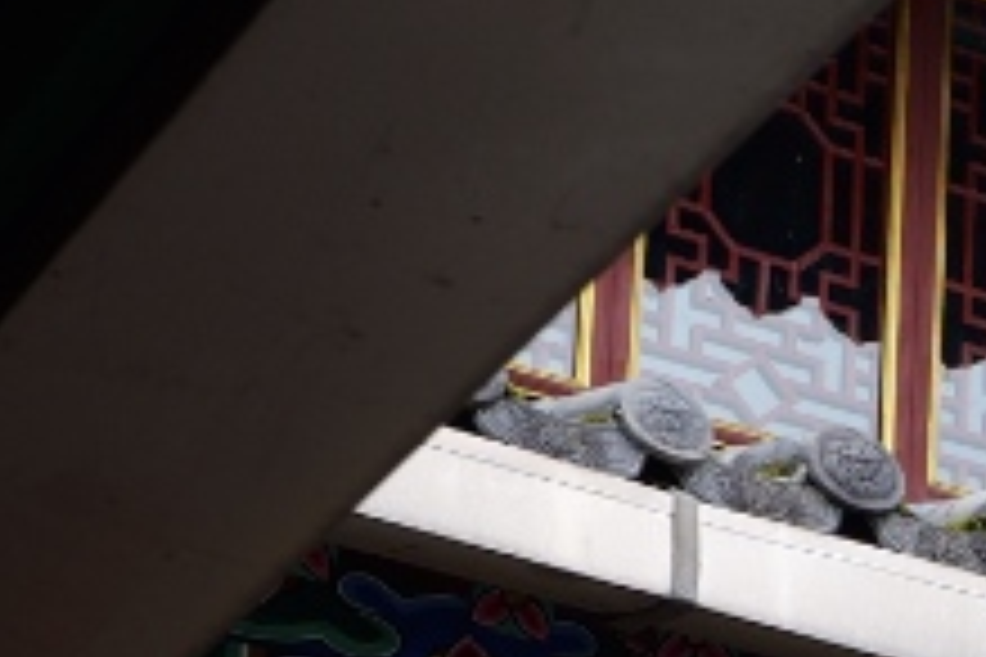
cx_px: 2080
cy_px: 1292
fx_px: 4793
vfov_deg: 7.5
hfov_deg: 10.6
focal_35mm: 175
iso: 100
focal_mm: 24
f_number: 6.3
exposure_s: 1/100
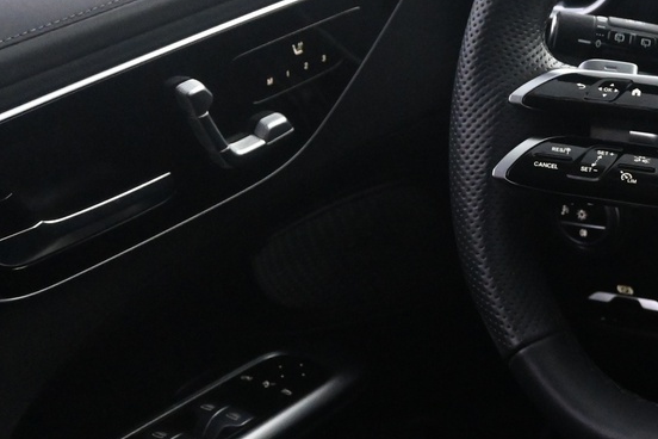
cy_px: 136
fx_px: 1649
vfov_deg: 15.1
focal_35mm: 90
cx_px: 803
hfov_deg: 20.9
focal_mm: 20.5
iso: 4000
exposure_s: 1/80
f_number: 4.5
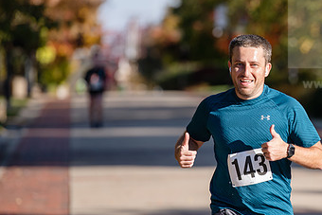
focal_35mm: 341
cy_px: 104
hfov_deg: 6.0
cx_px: 259
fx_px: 3051
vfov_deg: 4.0
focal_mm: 200
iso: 100
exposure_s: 1/640
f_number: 3.5
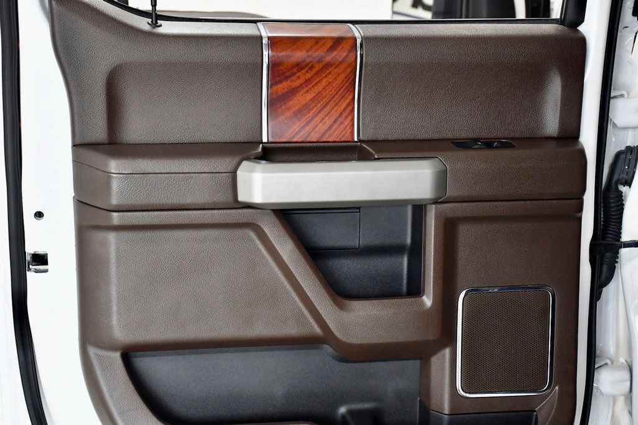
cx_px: 319
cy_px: 212
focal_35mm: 60
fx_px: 1063
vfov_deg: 22.6
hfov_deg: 33.4
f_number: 4.5
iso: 1250
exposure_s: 1/200
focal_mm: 40
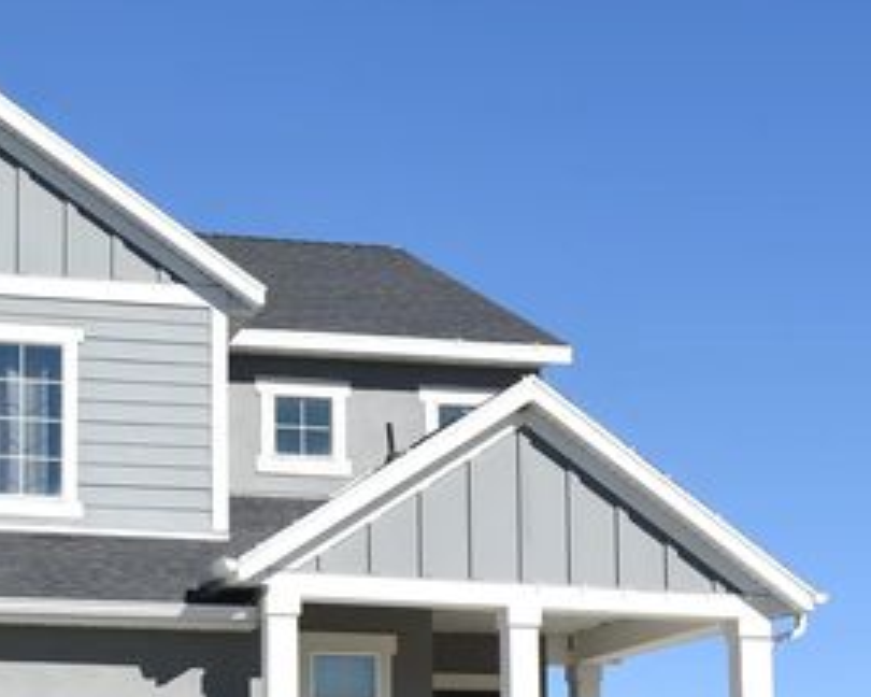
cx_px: 123
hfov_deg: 20.9
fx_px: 2323
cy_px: 673
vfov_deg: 16.7
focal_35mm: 90
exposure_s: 1/320
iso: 100
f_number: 8
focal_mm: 27
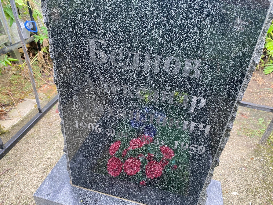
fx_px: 205
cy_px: 102
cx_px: 136
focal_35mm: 26
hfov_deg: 67.3
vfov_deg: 53.1
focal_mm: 4.25
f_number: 1.8
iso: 125
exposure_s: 1/68
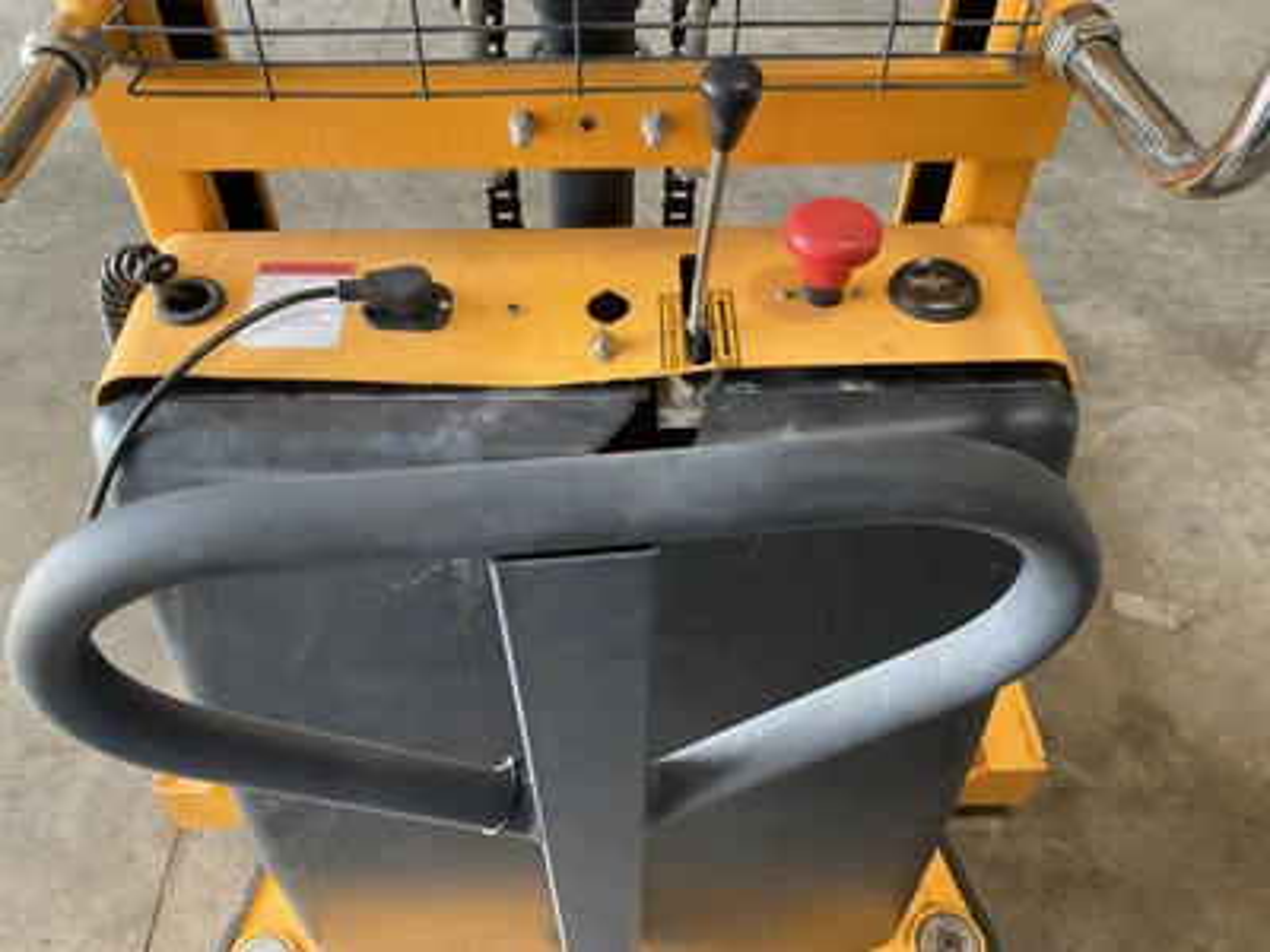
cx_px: 635
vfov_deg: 48.2
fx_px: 1064
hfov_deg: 61.7
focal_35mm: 29
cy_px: 476
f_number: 1.8
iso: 64
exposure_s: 1/93
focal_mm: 3
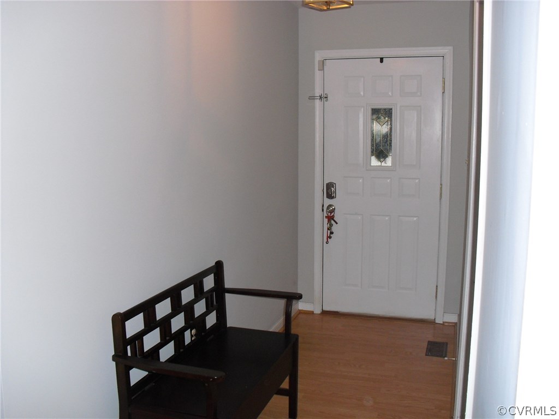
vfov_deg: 39.7
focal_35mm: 36
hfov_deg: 51.4
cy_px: 210
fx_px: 581
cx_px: 280
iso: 200
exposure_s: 1/60
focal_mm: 6.3
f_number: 3.1
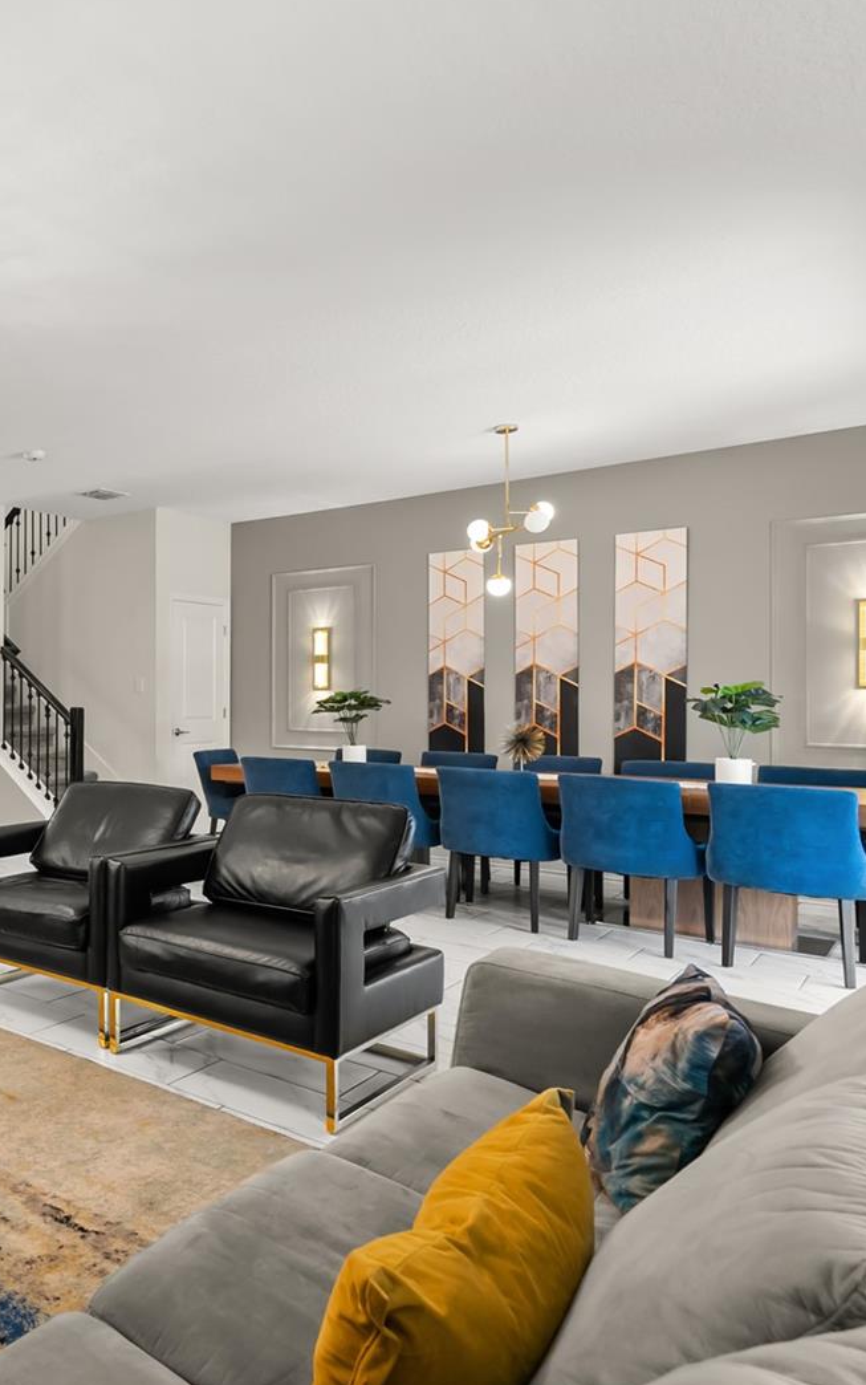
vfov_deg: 70.9
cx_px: -21
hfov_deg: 41.1
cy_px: 689
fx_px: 973
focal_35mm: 26
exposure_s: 1/10
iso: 1600
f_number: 7.1
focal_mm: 16.5
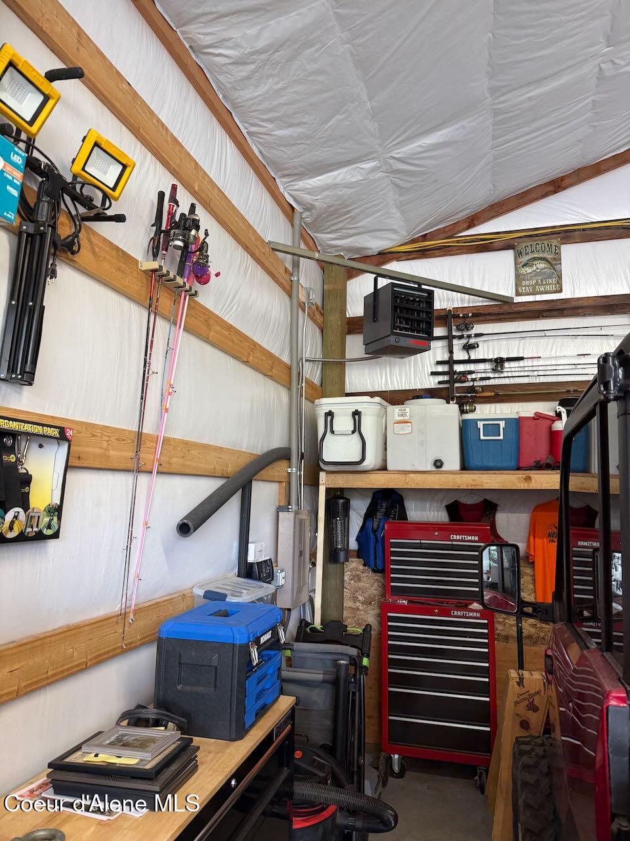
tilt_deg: +10.7
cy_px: 420
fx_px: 582
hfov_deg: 56.8
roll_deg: +0.2
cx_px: 315
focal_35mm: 24
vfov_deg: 71.6
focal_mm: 6.76
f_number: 1.78
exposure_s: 1/120
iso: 200
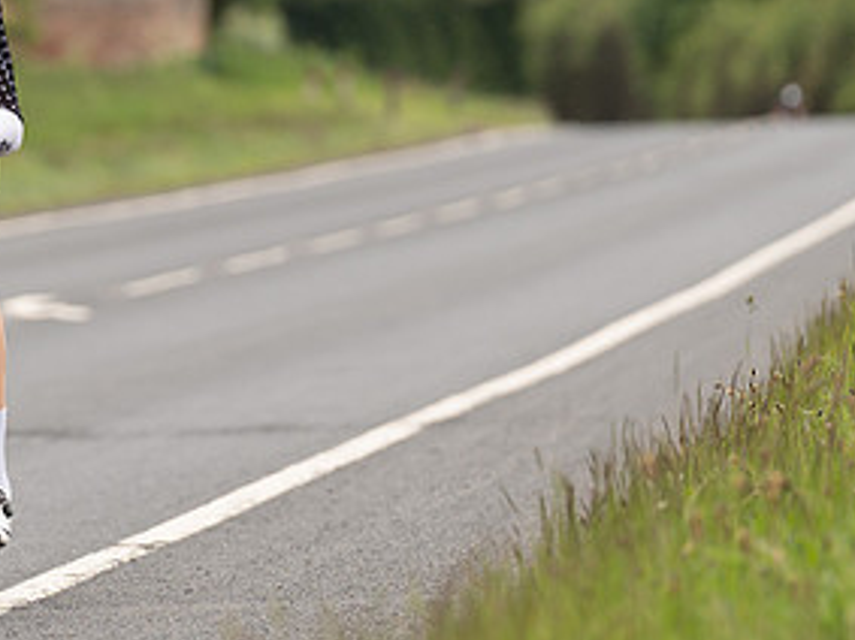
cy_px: 47
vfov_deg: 2.7
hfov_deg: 3.5
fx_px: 13801
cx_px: -110
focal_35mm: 559
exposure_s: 1/1000
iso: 200
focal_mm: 200
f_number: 3.5
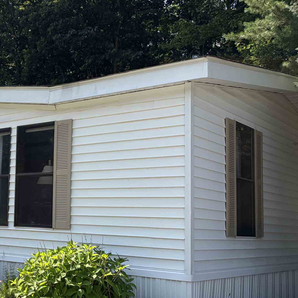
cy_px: 167
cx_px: -7
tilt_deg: +6.0
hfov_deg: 29.8
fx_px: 516
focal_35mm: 53
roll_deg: -1.4
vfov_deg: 32.2
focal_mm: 5.96
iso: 64
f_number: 1.6
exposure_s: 1/4065
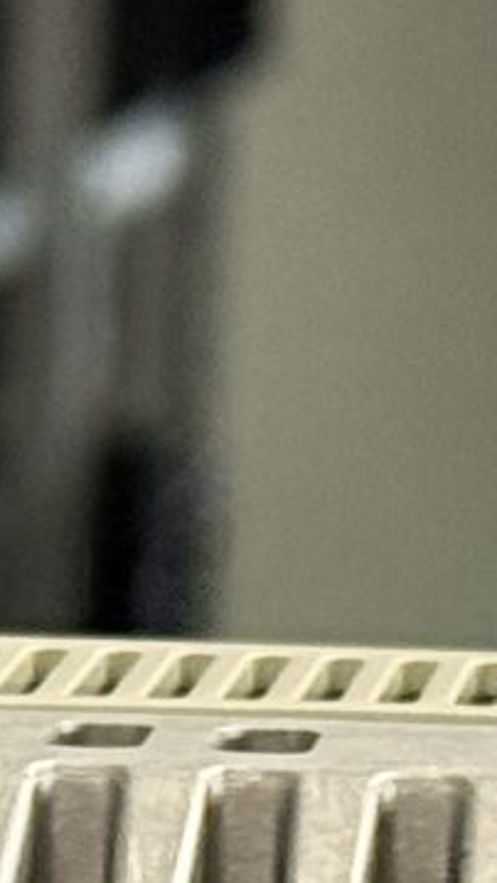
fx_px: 8737
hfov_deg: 3.2
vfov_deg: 5.5
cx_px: -369
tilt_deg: -15.1
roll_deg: -0.9
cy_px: 2275
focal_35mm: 373
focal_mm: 6.76
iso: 320
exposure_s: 1/33
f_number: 1.78
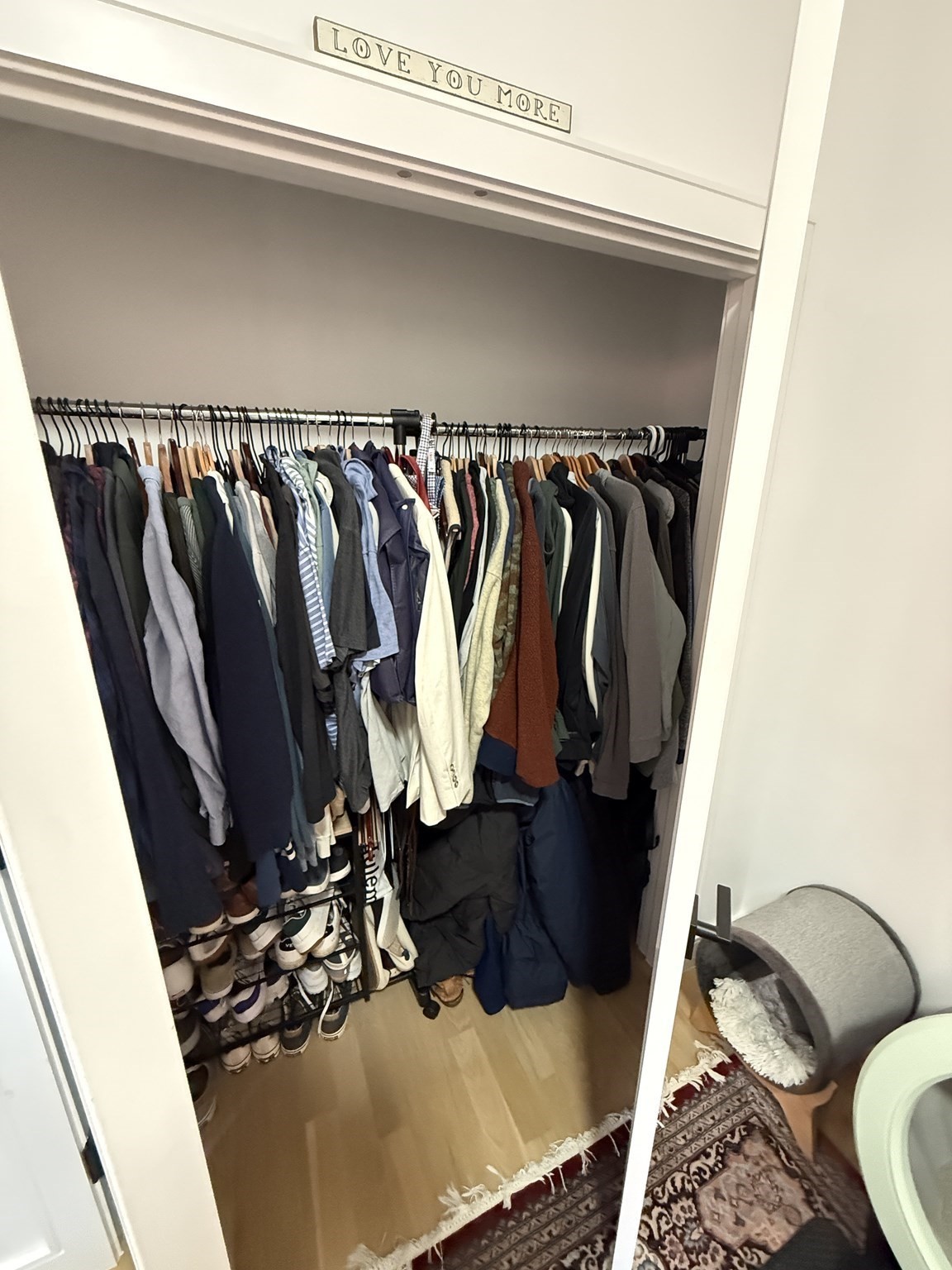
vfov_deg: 102.1
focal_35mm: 14
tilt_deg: -15.6
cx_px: 476
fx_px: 513
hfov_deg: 85.7
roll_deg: -0.2
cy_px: 635
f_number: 2.2
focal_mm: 2.22
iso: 1000
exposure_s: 1/60
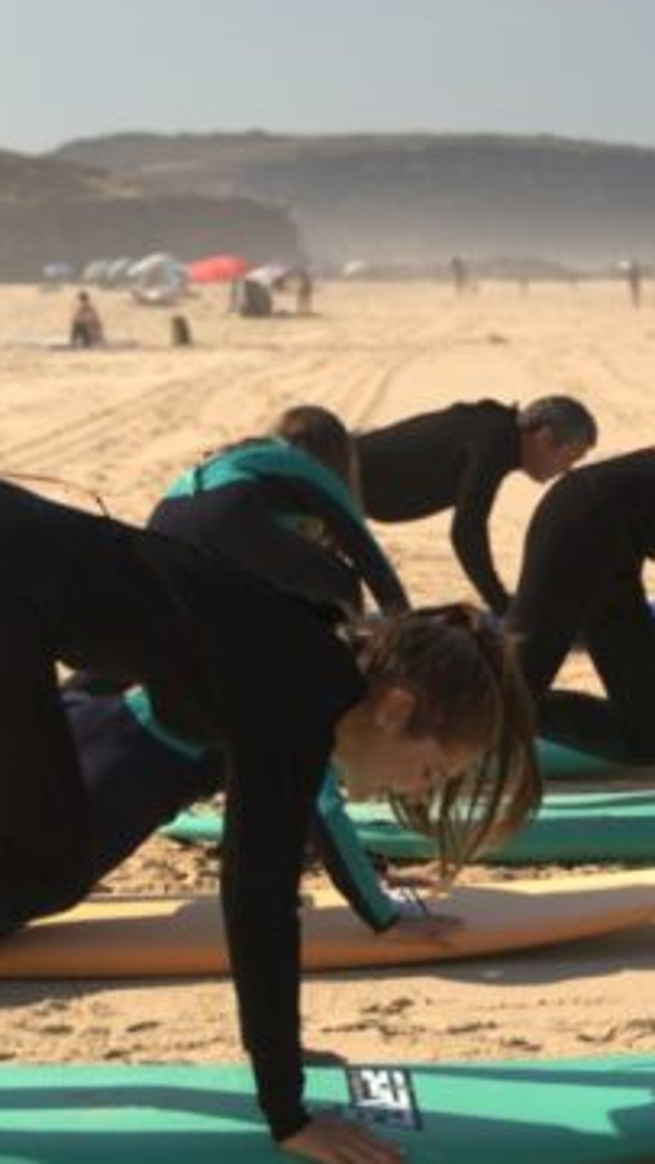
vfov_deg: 17.2
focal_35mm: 125
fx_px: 3860
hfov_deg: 9.5
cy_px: 590
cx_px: 813
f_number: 2.8
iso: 100
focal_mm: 42
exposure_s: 1/250
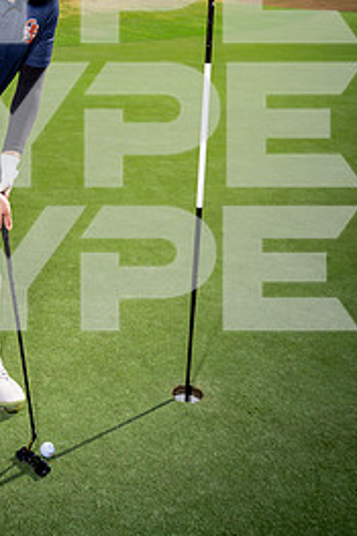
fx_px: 789
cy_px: 126
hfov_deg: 25.0
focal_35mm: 53
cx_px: 61
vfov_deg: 36.6
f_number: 6.3
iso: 100
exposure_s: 1/250
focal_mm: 31
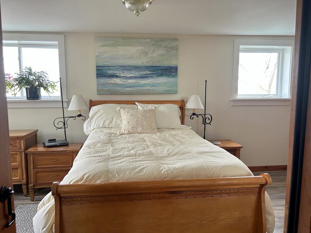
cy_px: 116
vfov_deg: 53.1
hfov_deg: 67.3
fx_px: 234
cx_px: 156
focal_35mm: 26
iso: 125
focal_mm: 5.7
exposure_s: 1/107
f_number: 1.5
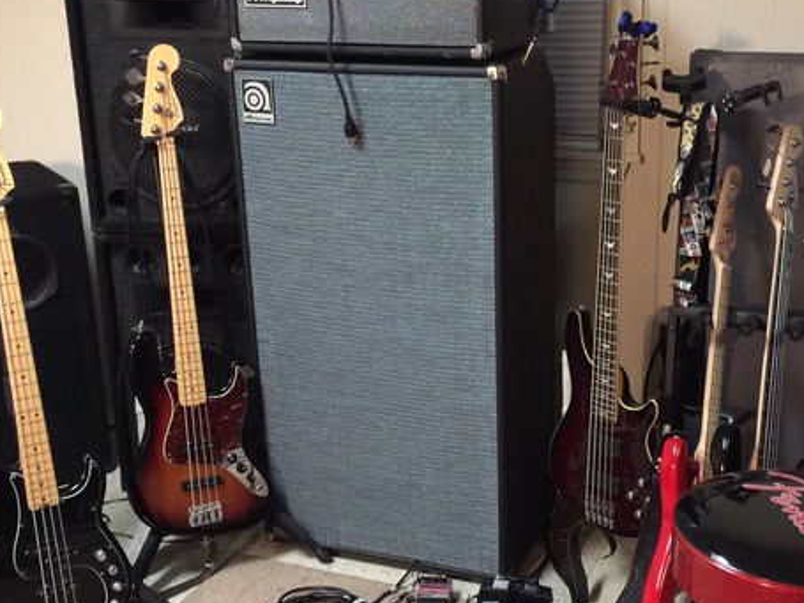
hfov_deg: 37.4
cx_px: 454
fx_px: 1184
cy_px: 322
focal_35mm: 51
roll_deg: +1.1
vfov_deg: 28.5
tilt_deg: -17.2
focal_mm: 4.15
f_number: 2.2
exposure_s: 1/4
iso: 125
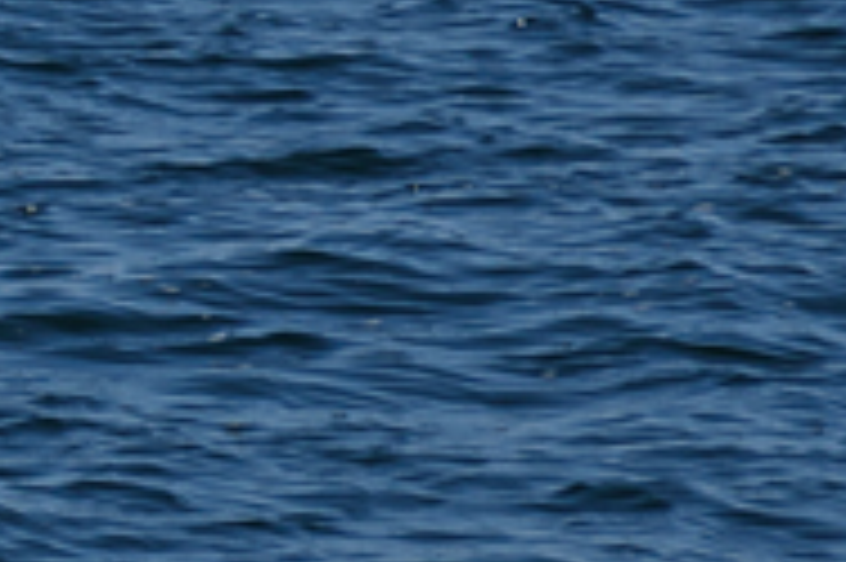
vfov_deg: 1.8
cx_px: -1346
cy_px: -1043
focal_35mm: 765
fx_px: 17961
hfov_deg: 2.7
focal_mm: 80
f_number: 8
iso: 100
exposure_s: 1/640
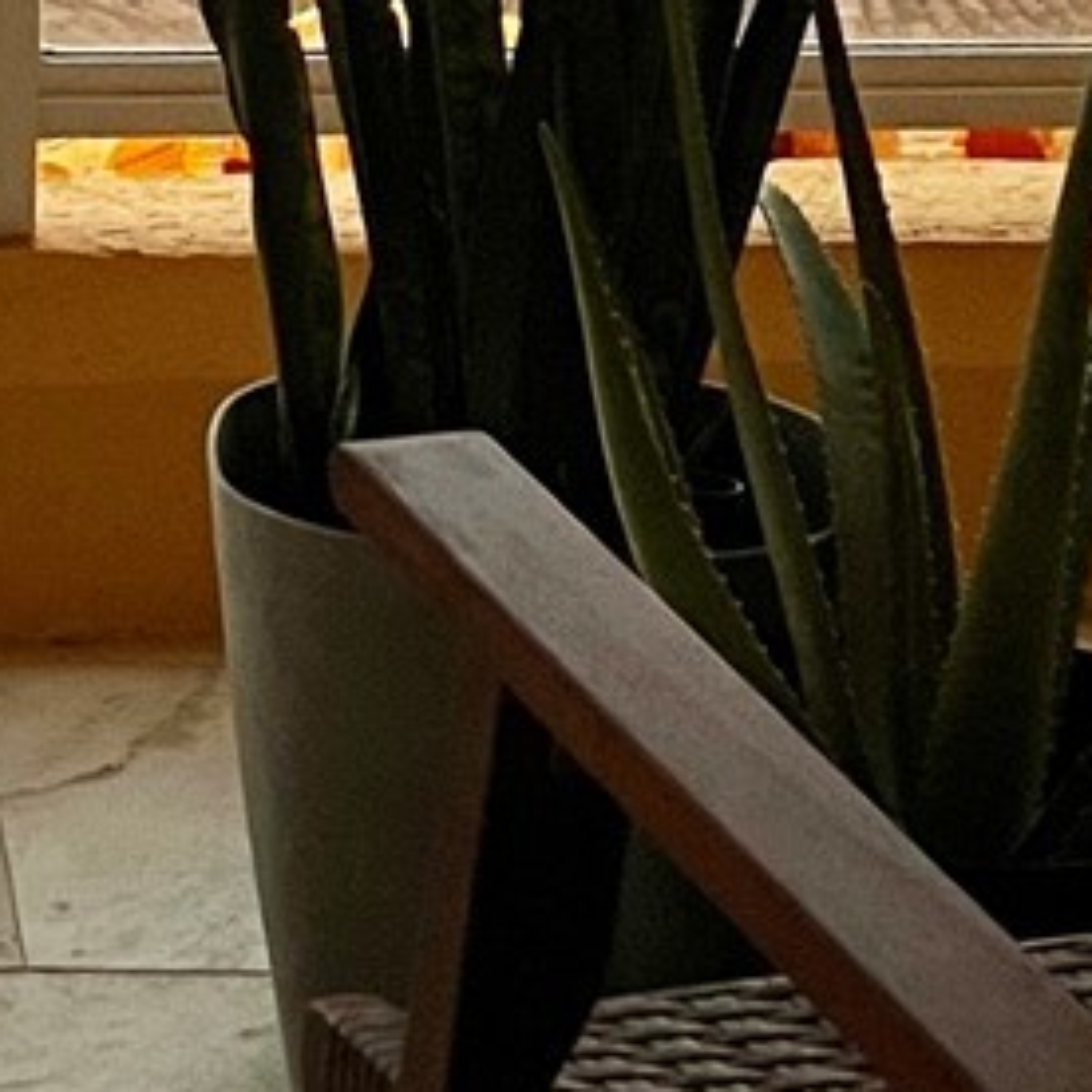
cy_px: -411
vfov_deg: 12.6
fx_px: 4747
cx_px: -372
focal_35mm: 133
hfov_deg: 12.7
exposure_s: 1/60
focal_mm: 5.7
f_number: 1.5
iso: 125
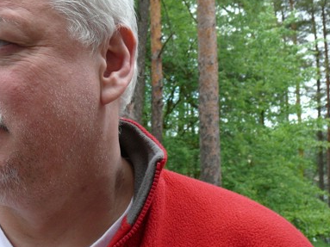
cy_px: 95
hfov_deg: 30.6
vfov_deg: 24.0
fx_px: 581
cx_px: 46
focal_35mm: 61
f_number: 4
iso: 100
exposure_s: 1/125
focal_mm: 7.4
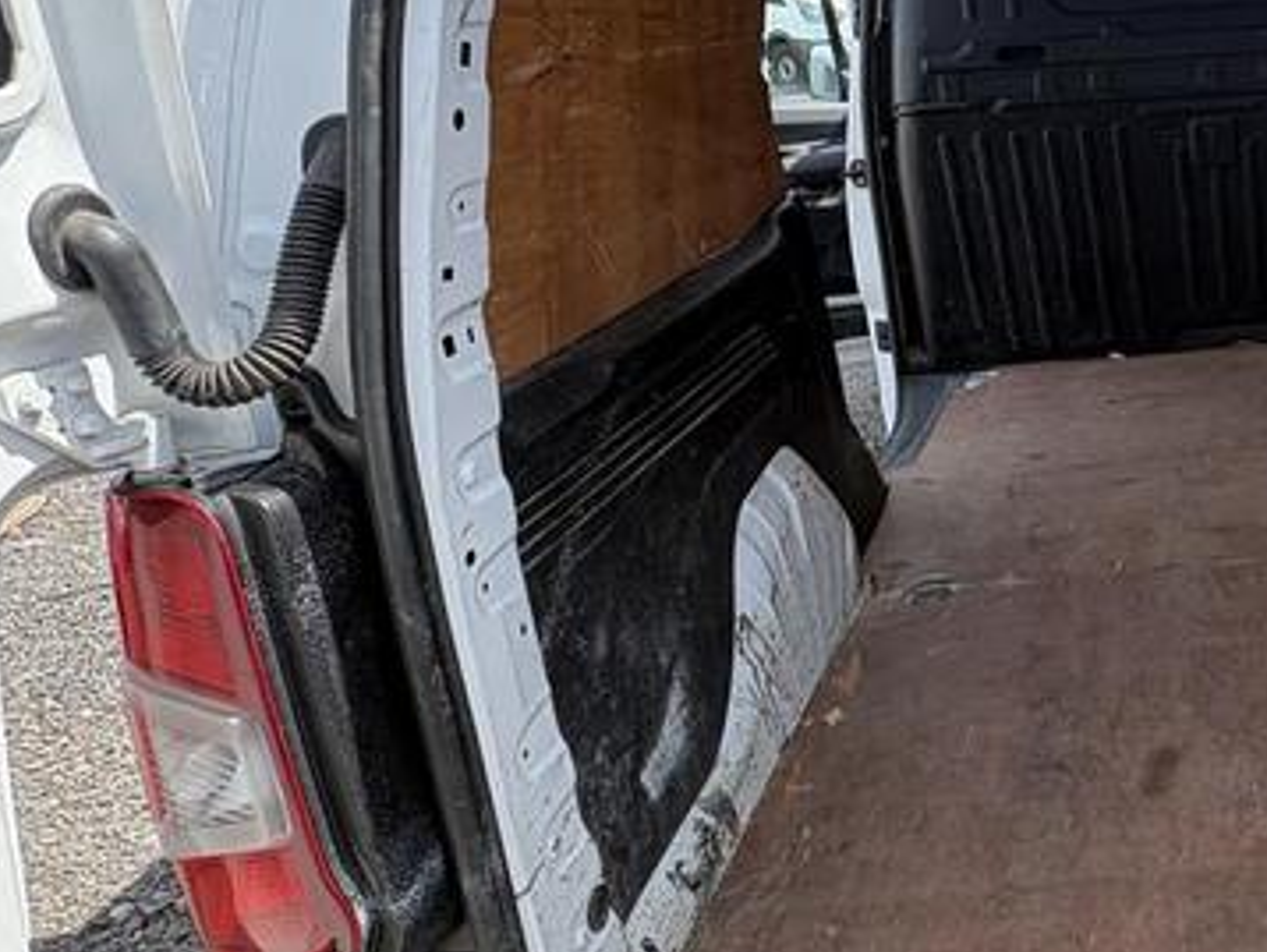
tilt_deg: -18.9
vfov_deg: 40.3
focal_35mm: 35
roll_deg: -4.2
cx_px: 1324
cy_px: 329
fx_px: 1282
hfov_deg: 43.4
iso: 64
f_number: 2.2
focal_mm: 2.22
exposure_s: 1/234
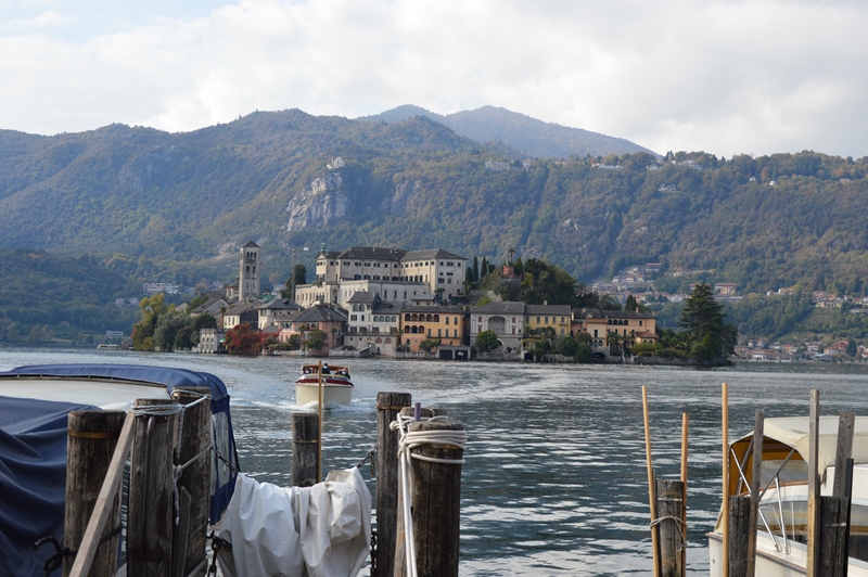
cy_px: 288
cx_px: 434
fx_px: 1373
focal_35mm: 57
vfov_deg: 23.7
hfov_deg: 35.1
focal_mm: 38
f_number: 8
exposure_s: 1/250
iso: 100
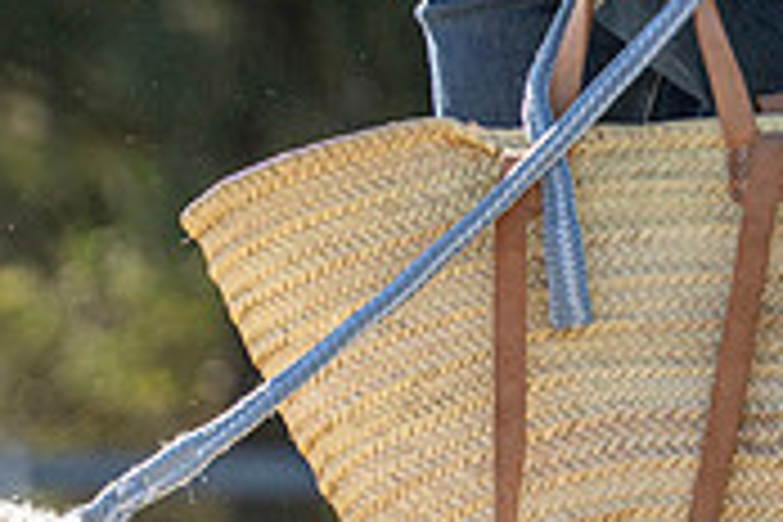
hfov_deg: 2.9
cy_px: 737
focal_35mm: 697
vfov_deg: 2.0
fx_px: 15159
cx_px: -546
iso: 400
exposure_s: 1/1600
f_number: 5.6
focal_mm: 200
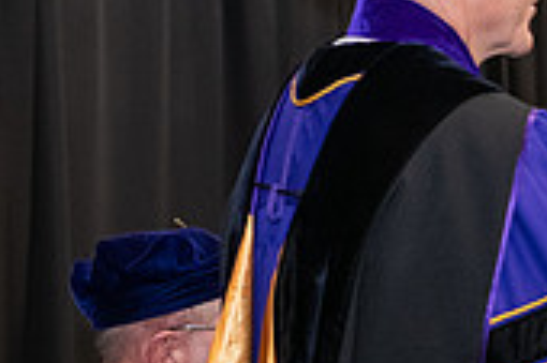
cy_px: 207
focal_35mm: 239
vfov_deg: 5.7
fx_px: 3628
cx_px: 827
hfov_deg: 8.4
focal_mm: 70
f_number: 5
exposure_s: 1/125
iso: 2500
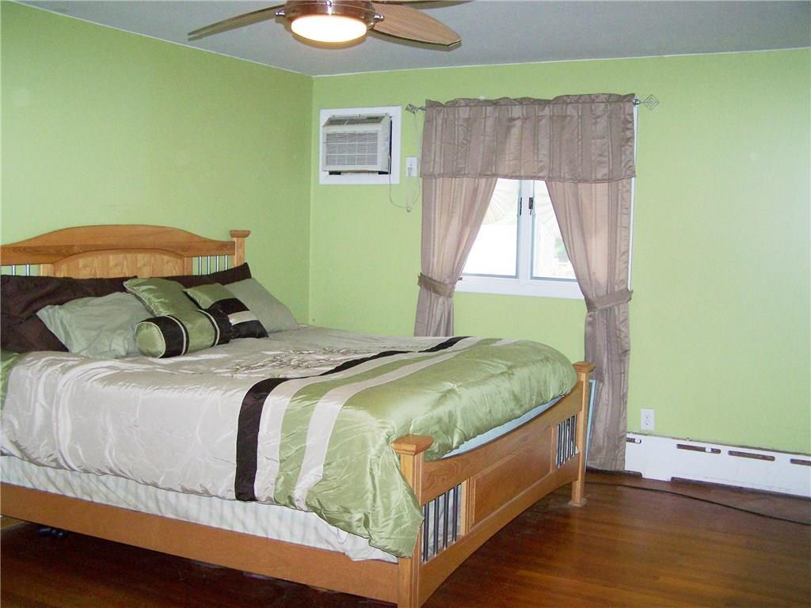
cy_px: 304
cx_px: 406
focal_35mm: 38
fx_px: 890
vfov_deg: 37.7
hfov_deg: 49.0
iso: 160
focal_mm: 6.3
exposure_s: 1/60
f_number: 2.8
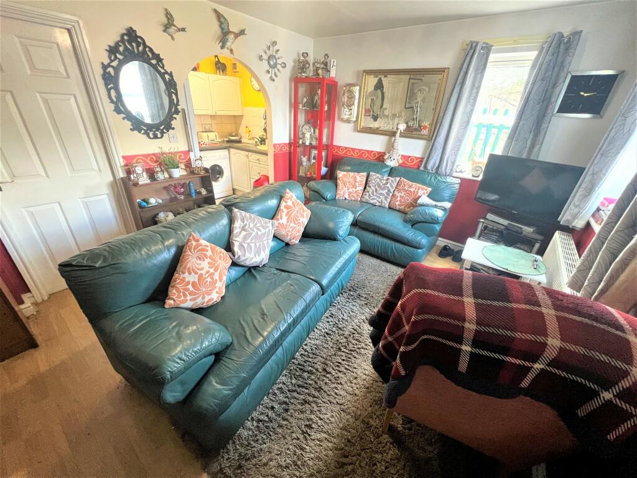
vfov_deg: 89.9
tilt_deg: -27.1
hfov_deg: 106.2
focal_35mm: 13
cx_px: 318
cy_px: 239
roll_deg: -3.2
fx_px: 239
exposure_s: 1/50
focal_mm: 1.57
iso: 400
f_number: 1.8
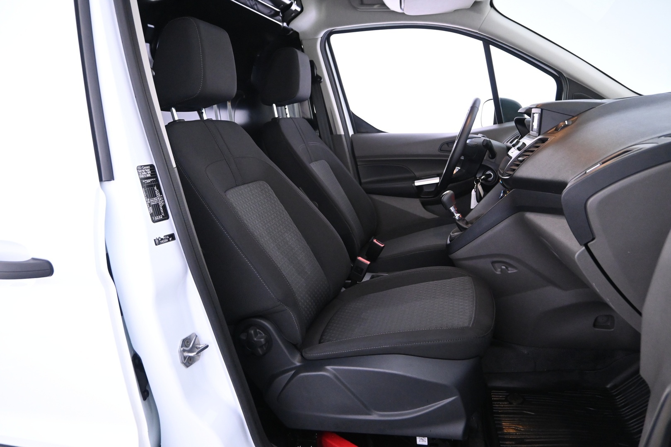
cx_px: 336
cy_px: 224
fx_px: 475
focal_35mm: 26
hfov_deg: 70.4
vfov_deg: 50.4
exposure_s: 1/30
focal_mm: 17
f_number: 3.5
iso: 3200
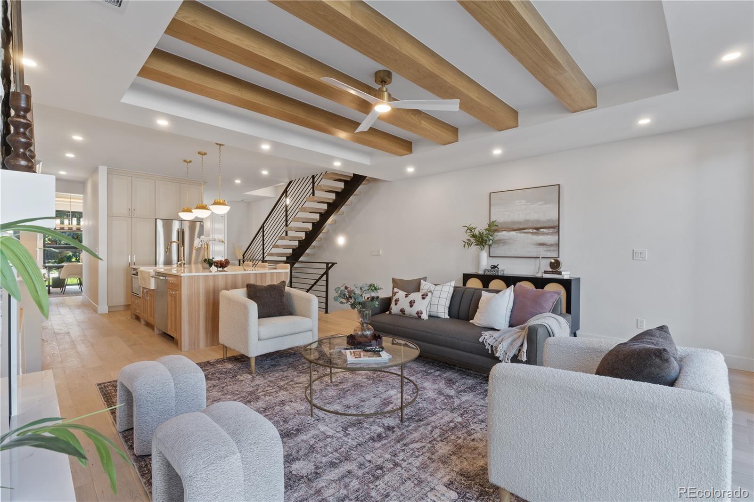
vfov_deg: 72.5
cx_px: 377
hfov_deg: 95.5
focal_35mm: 16
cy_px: 251
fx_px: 342
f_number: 8
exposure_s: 1/2.5
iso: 160
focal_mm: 10.9
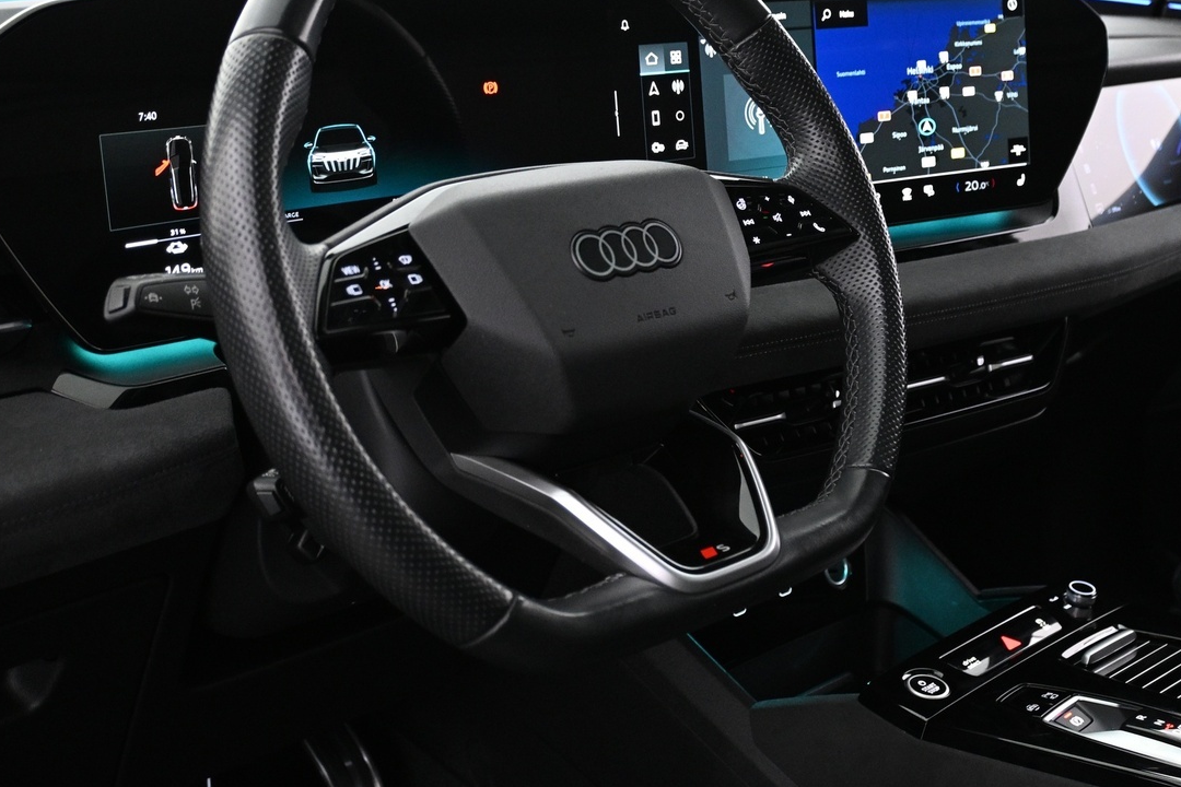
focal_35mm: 48
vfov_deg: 27.7
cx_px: 734
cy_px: 268
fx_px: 1587
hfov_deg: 40.6
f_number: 4
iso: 1600
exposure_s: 1/15
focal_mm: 21.5
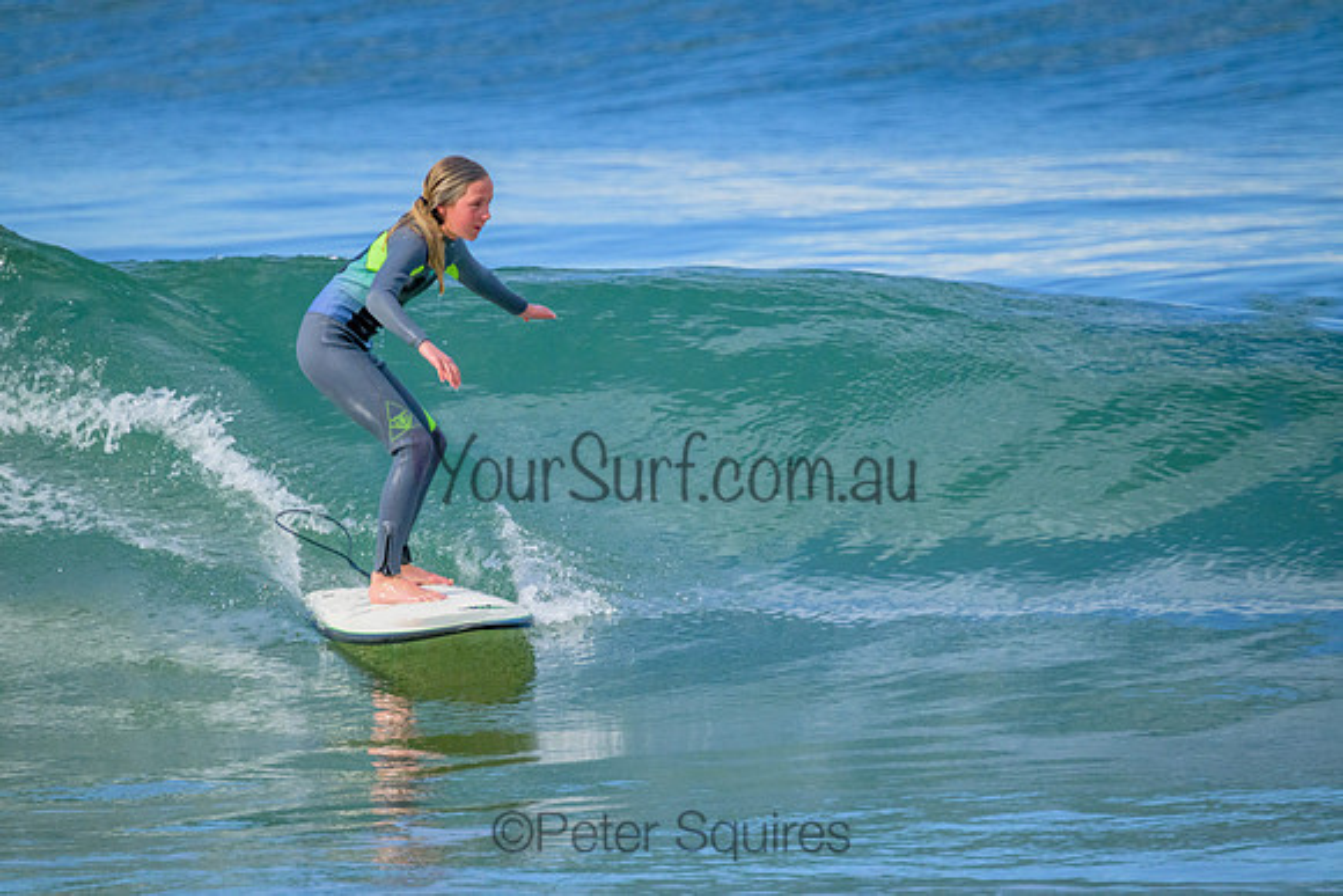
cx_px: 672
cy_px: 448
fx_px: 29850
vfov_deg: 1.7
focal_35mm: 800
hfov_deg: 2.6
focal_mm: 800
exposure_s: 1/1250
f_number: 11
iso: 4000
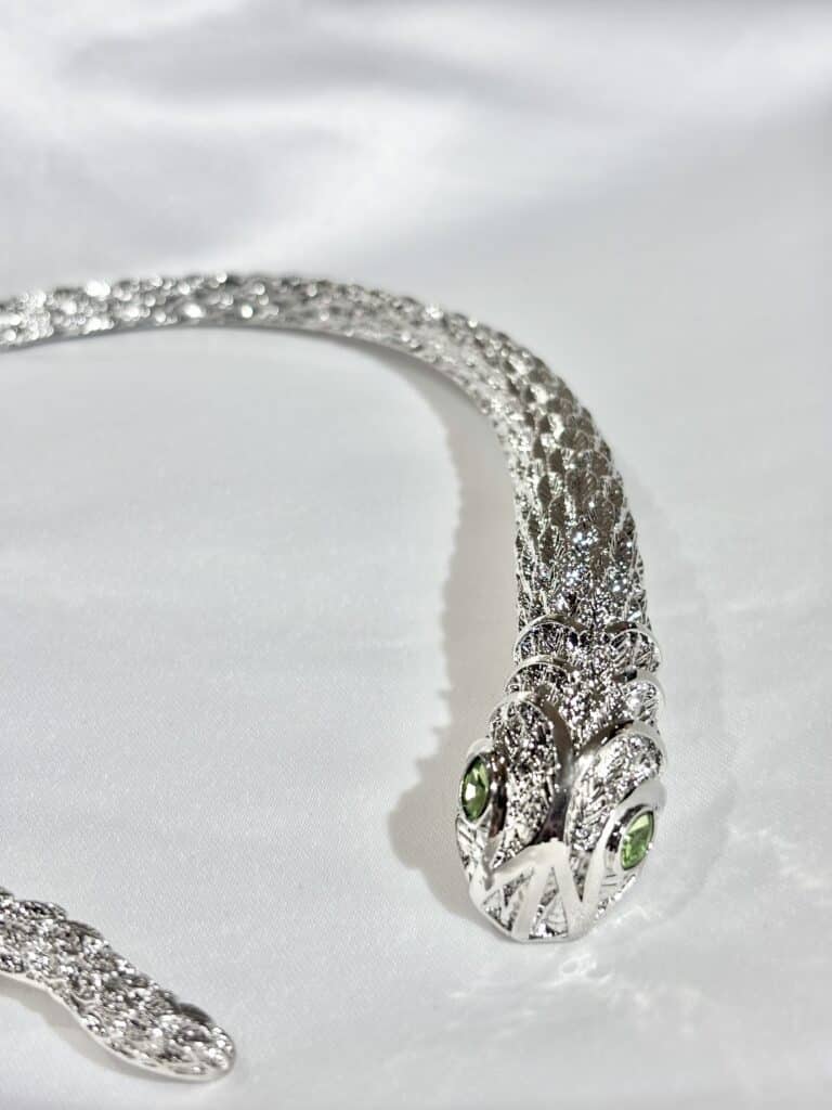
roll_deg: +4.8
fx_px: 1666
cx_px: 416
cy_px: 555
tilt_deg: -32.9
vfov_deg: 36.8
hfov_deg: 28.0
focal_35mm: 52
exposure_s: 1/180
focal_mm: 5.96
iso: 32
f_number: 1.6
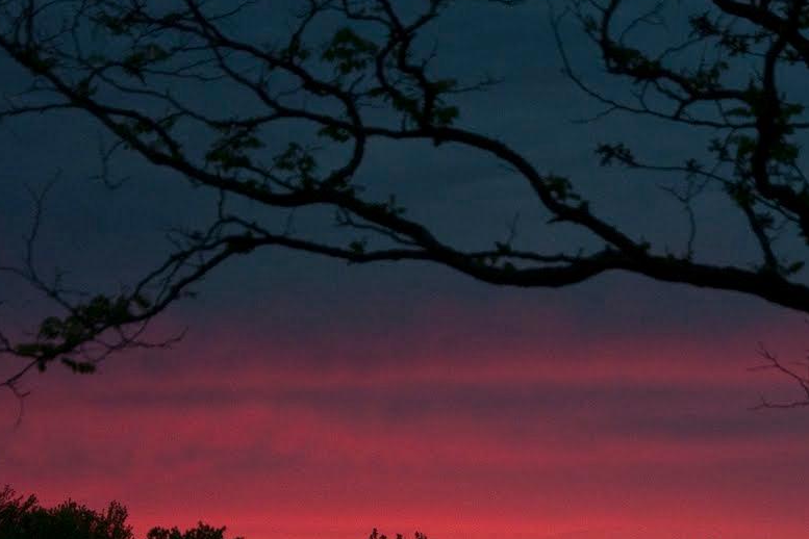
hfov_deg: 9.5
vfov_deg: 6.4
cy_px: 370
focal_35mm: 216
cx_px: 622
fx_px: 4854
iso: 1000
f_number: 8
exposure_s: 1/50
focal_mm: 70
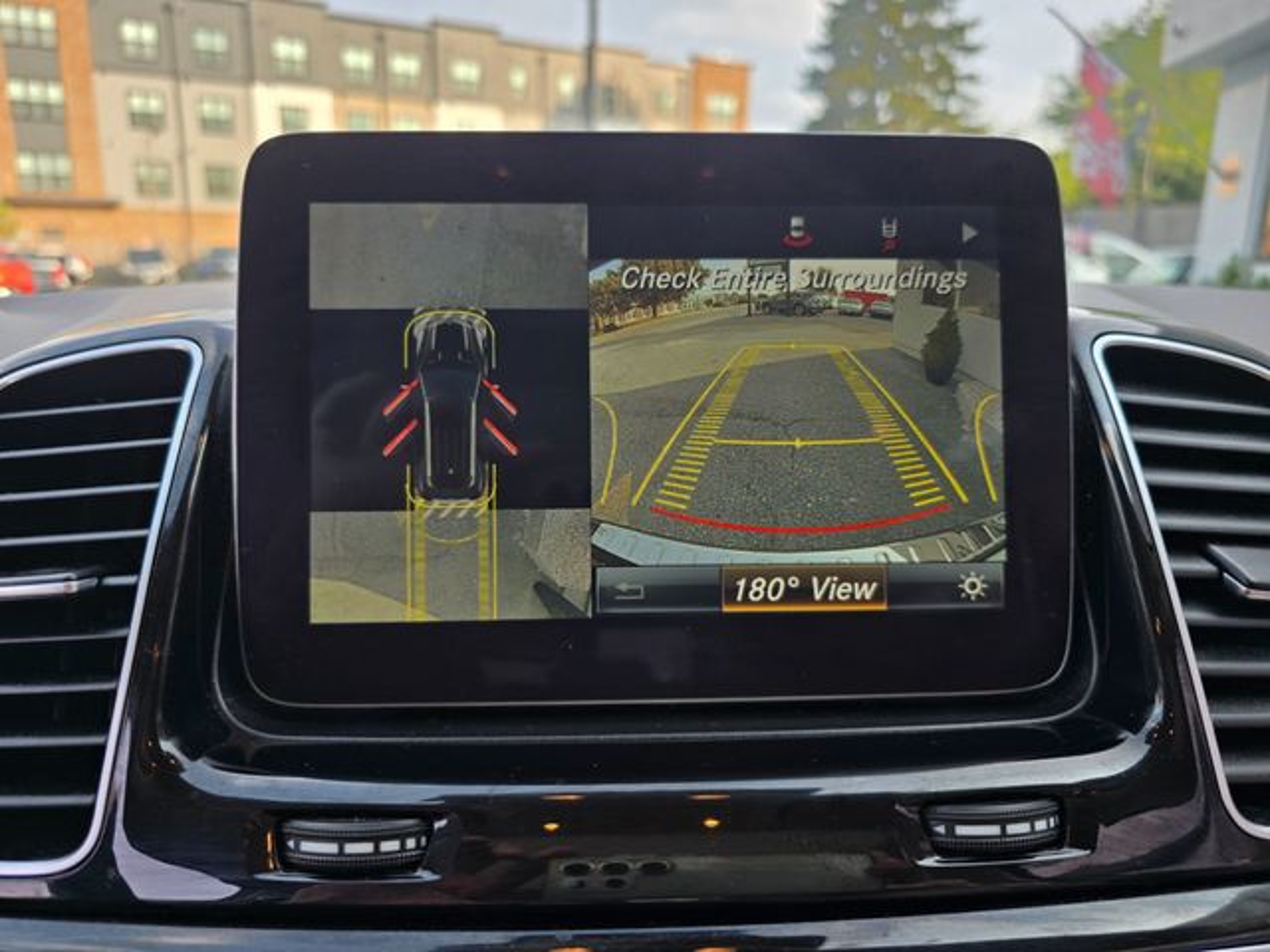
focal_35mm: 23
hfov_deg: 73.9
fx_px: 844
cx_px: 635
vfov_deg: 58.9
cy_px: 476
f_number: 1.7
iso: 16
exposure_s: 1/100
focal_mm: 6.3
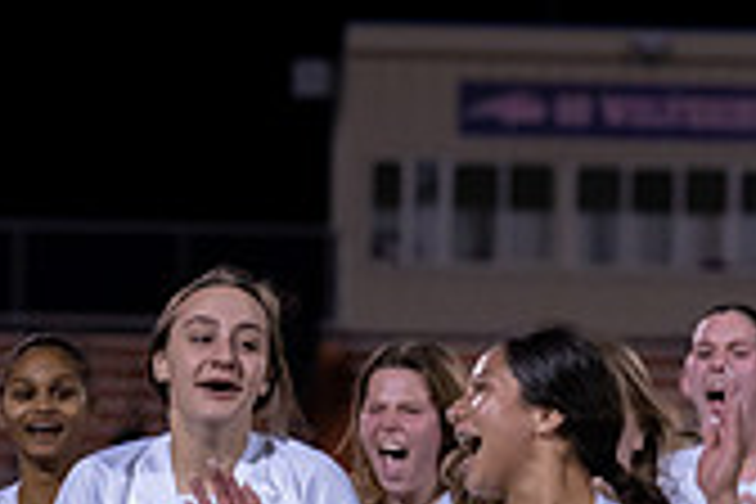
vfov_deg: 4.1
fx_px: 6971
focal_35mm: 332
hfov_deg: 6.2
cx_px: 238
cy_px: 853
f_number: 3.5
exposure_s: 1/320
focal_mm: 96
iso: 3200
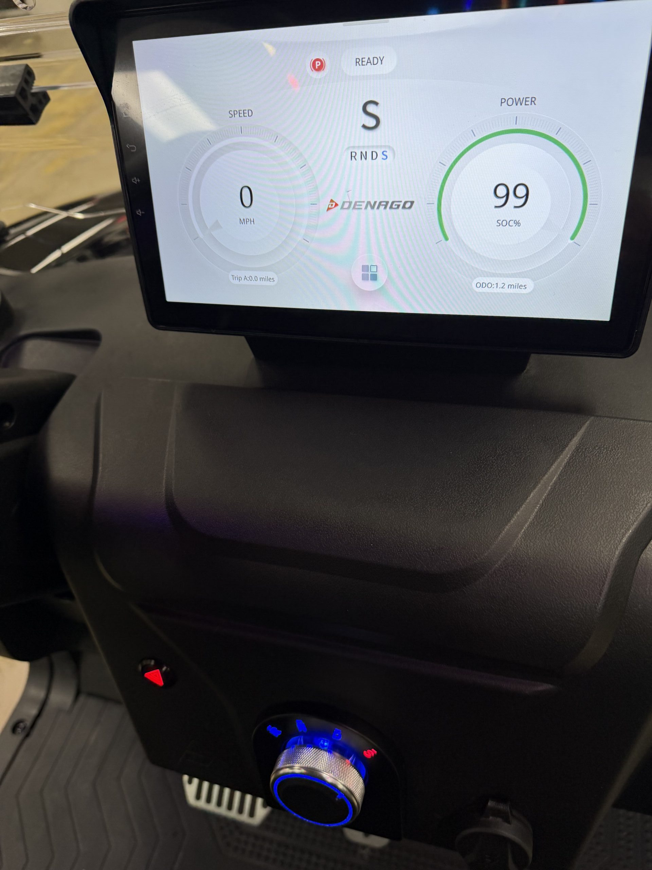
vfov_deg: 71.6
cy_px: 435
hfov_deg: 56.8
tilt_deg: -46.8
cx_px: 326
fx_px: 603
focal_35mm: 24
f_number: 1.78
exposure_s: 1/60
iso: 125
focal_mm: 6.76
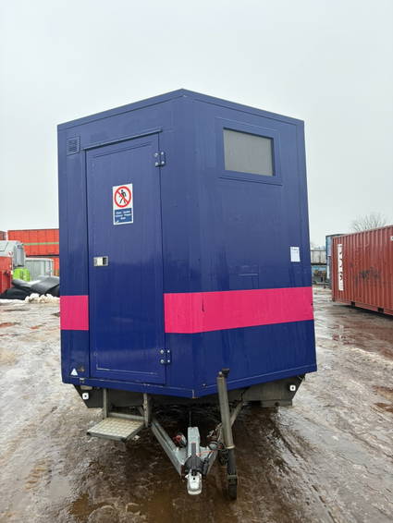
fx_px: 393
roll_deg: +1.9
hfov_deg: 53.1
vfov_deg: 67.3
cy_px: 262
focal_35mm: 26
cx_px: 196
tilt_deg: +2.1
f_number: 1.6
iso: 50
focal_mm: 5.96
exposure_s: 1/261
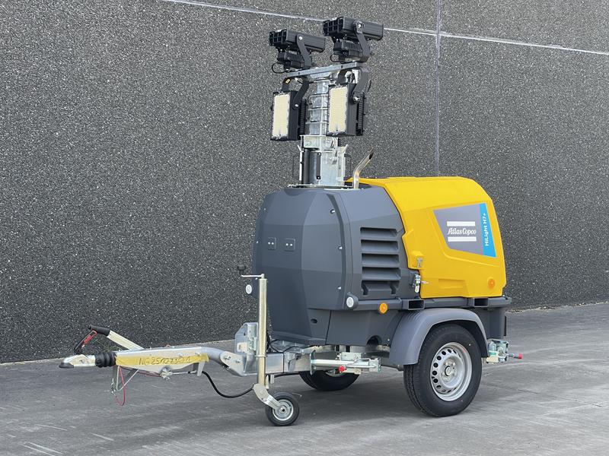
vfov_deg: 22.9
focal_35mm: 64
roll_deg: -0.5
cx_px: 304
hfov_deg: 30.3
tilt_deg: -1.7
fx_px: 1126
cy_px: 228
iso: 25
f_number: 2.2
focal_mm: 7.5
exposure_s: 1/99
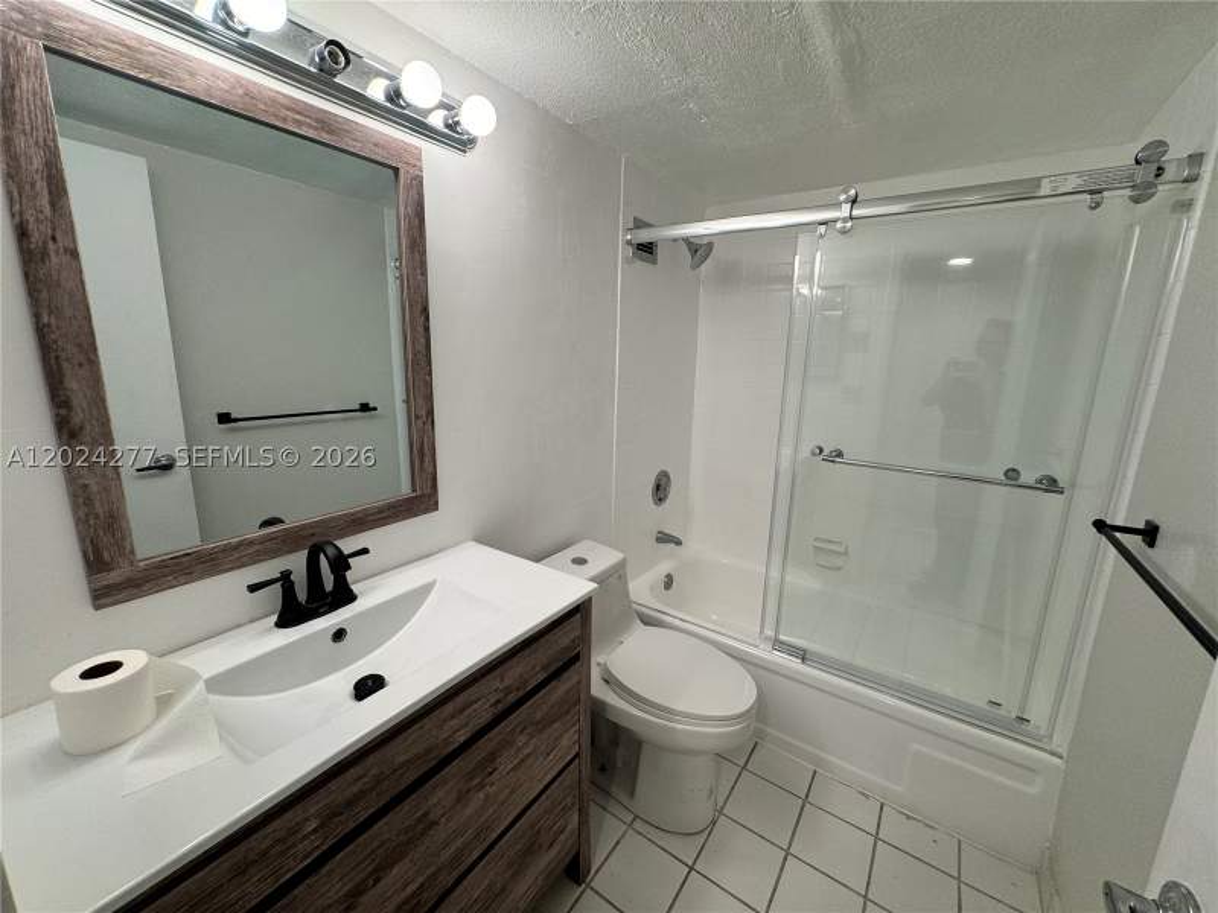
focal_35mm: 14
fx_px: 493
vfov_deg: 85.7
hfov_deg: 102.1
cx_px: 609
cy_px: 456
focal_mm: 2.22
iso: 80
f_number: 2.2
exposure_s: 1/120
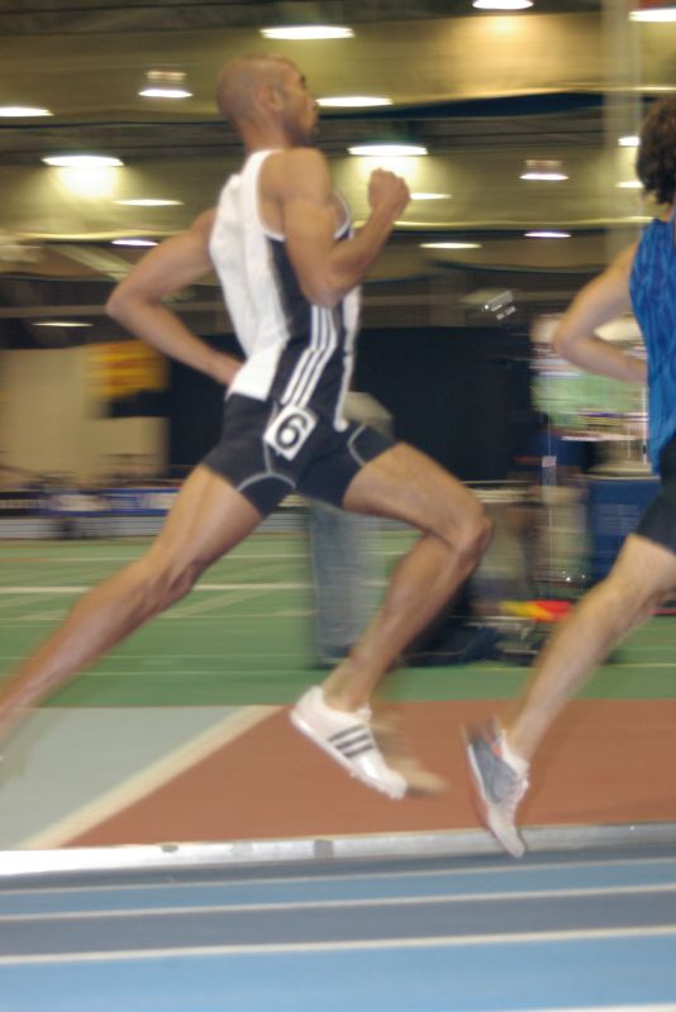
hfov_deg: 16.6
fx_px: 2322
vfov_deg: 24.6
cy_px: 506
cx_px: 338
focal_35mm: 82
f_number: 5.6
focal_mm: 55
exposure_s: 1/80
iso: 800
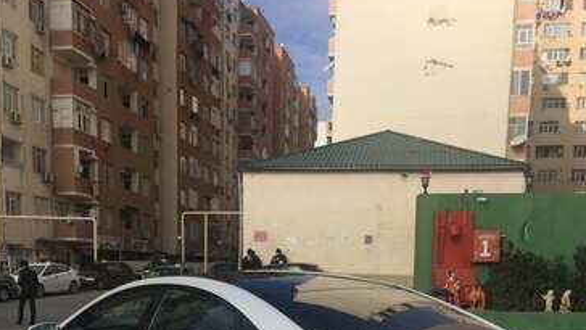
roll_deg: -0.4
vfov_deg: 25.9
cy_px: 353
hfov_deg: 47.3
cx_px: 293
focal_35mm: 43
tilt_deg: -7.8
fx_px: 668
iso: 32
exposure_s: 1/2933
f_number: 2.2
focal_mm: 4.15
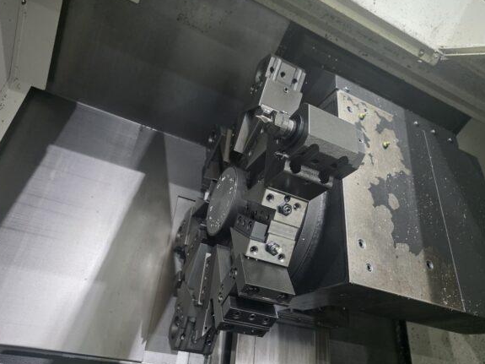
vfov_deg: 56.8
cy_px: 179
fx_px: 336
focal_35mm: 24
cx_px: 240
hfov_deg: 71.6
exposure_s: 1/120
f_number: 1.7
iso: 1000
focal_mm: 6.25
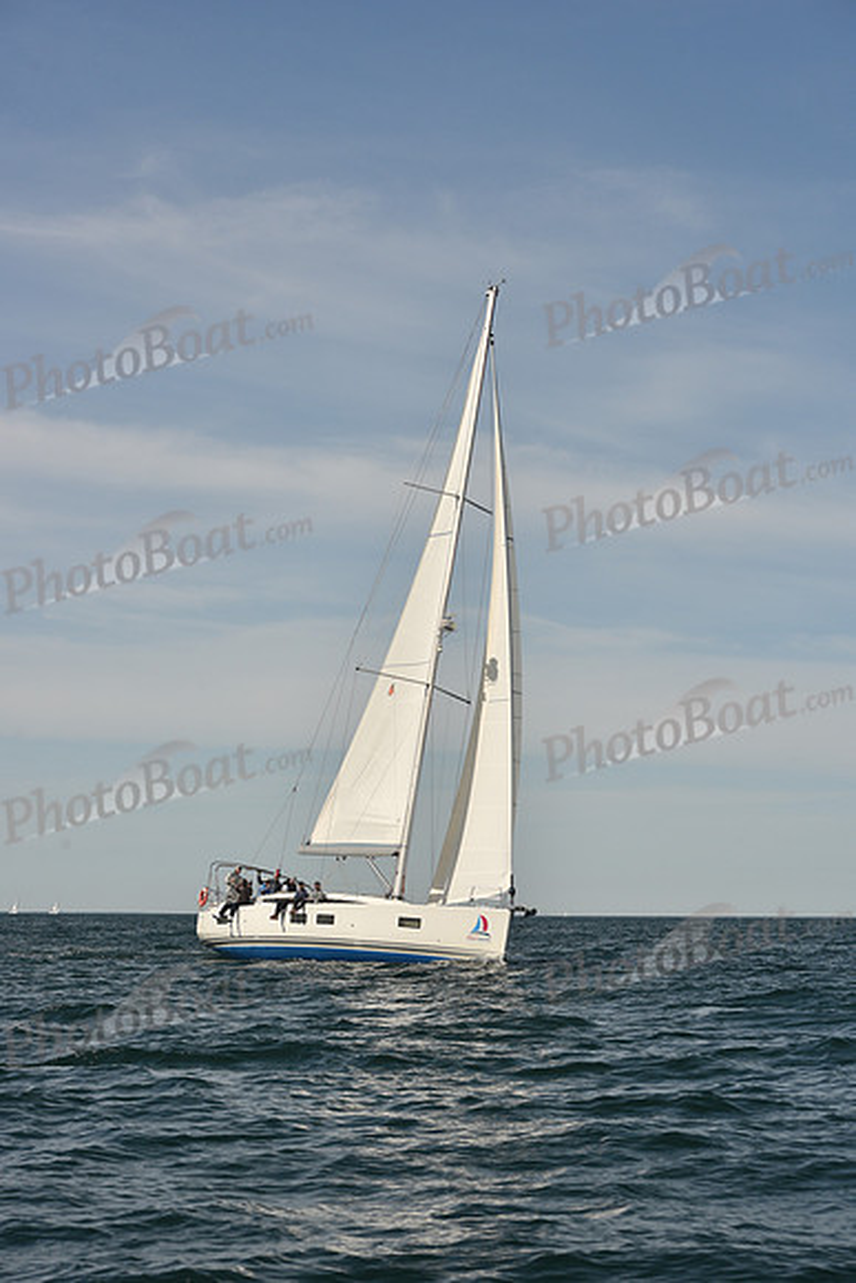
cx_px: 428
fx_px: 2495
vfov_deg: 28.8
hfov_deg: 19.5
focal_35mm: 70
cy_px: 642
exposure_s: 1/640
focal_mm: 70
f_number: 9
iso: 250
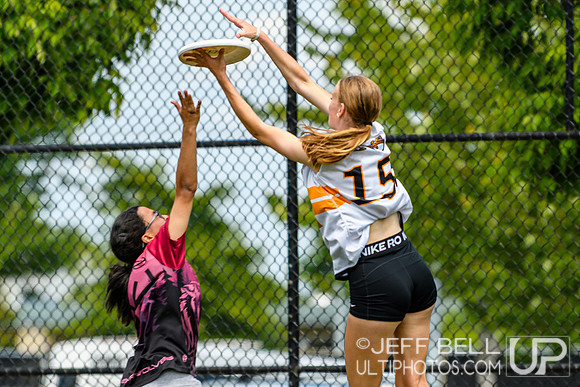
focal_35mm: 553
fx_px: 8906
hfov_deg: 3.7
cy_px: 239
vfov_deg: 2.5
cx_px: 384
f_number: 3.2
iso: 100
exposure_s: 1/1250
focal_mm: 200
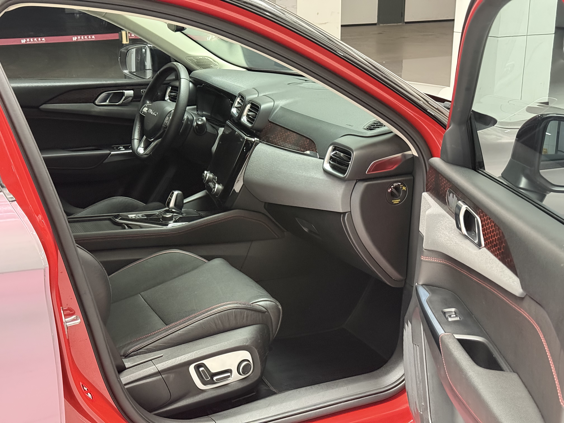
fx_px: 782
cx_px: 282
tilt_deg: -17.2
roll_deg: +0.7
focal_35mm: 48
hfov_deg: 39.7
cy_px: 212
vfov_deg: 30.3
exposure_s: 1/27
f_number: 1.78
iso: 800
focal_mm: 6.76
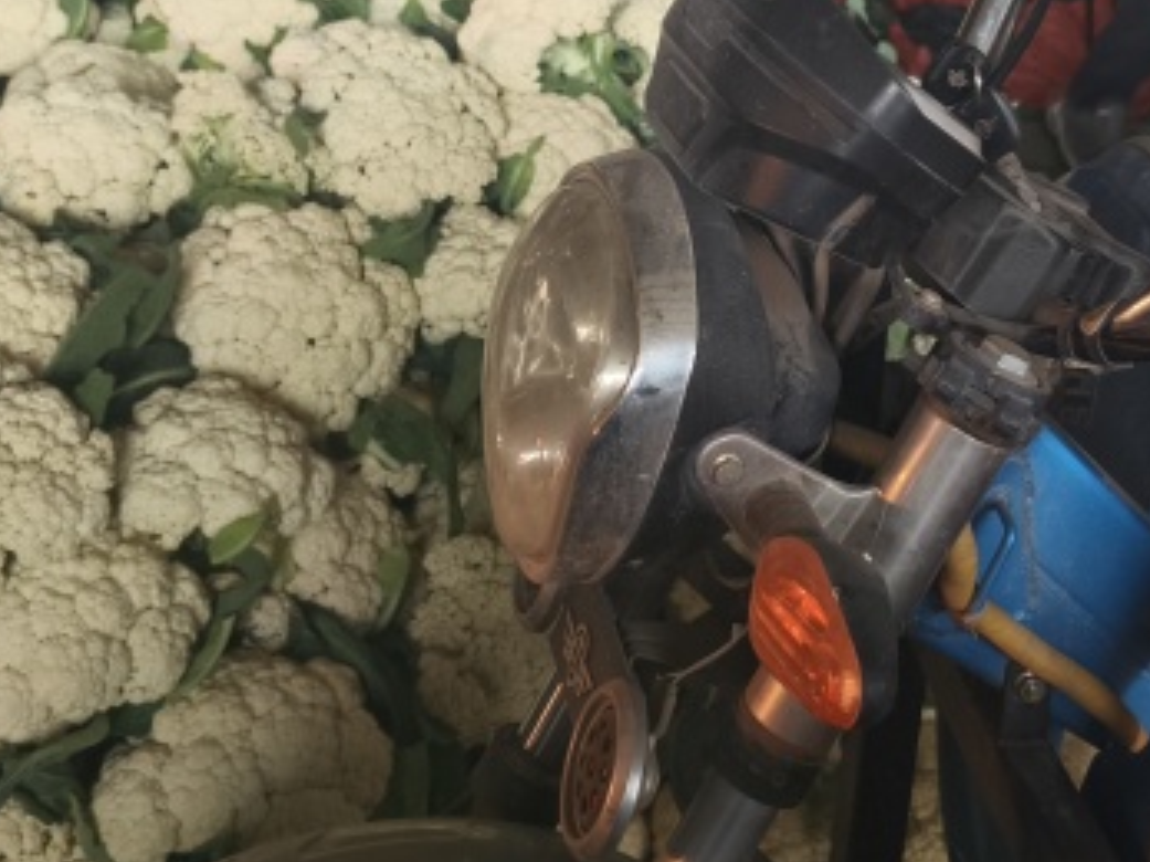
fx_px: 1760
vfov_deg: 27.2
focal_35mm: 53
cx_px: 590
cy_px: 222
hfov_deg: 36.2
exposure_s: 1/50
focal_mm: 5.84
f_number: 1.6
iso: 400
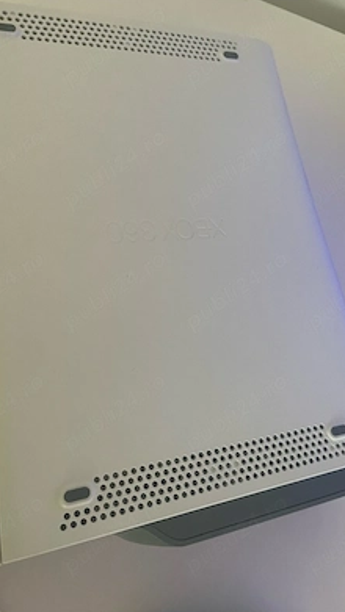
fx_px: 472
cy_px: 310
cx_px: 146
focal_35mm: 29
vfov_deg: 66.1
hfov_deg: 40.1
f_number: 1.6
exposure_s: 1/60
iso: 320
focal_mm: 4.2
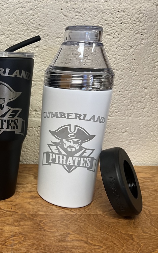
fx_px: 255
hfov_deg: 31.3
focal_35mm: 37
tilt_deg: -15.3
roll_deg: -1.4
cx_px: -8
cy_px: 126
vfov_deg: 52.7
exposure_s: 1/60
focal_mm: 5.7
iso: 125
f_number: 1.5
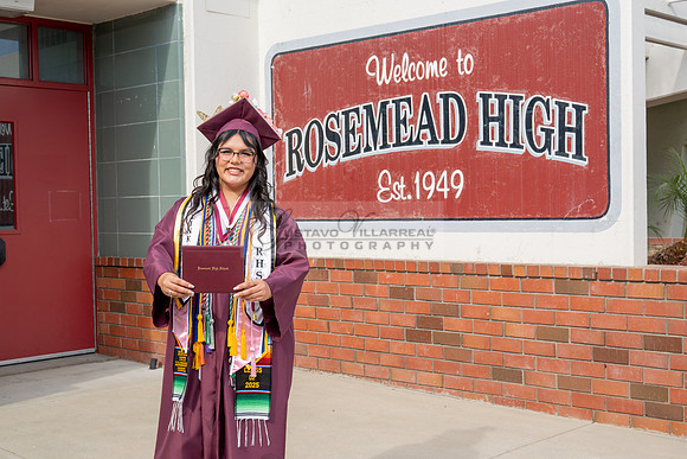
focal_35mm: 50
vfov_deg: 27.0
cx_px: 344
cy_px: 230
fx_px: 956
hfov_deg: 39.5
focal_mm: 49
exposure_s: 1/200
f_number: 8
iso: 100
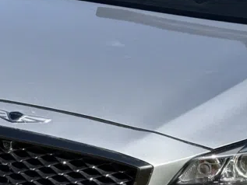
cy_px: 119
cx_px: 62
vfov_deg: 15.2
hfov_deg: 20.1
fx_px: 692
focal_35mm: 97
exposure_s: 1/4878
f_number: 1.78
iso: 100
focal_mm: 6.76
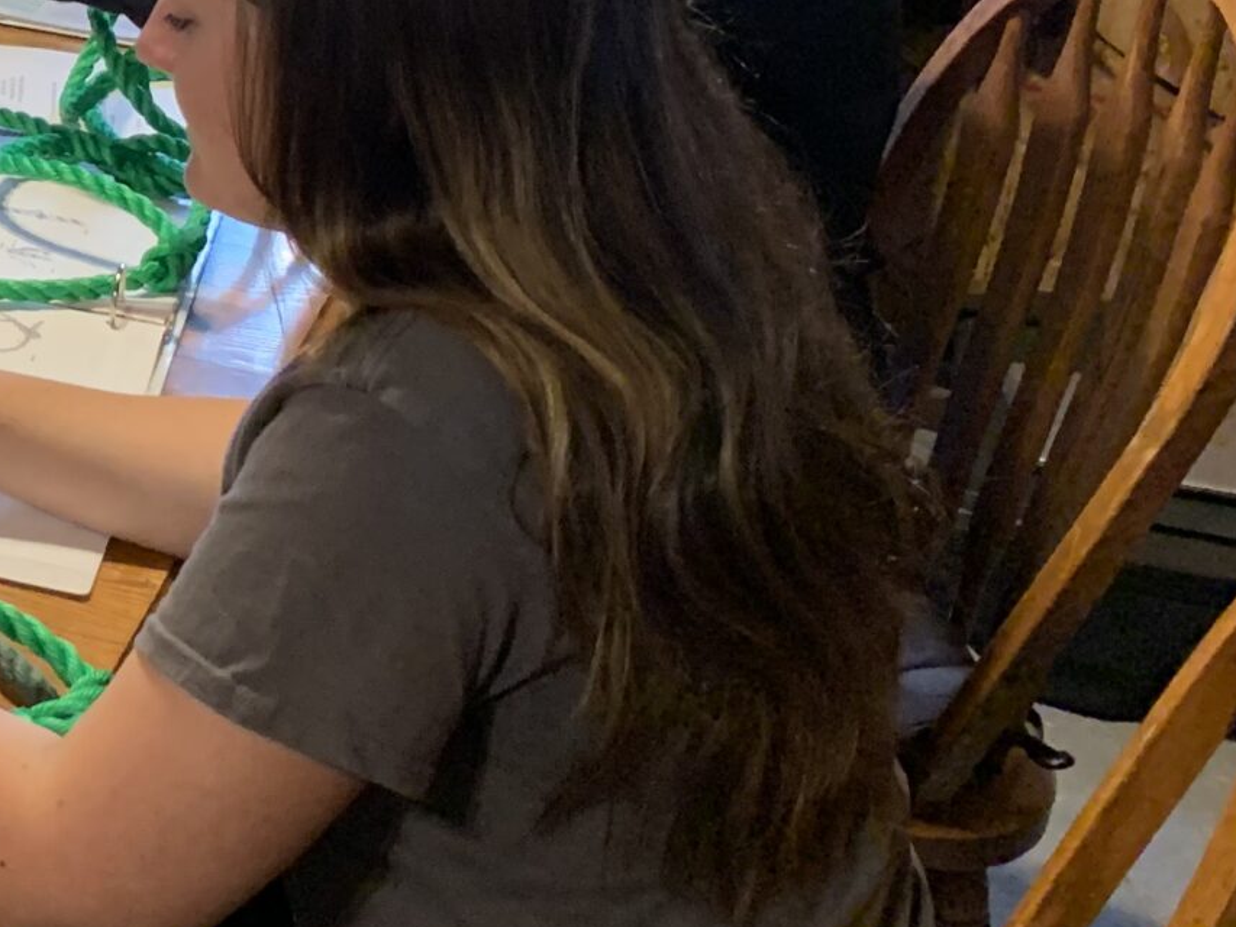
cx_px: -593
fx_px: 2785
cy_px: 67
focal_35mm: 78
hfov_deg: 21.3
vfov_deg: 18.5
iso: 400
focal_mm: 4.25
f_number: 1.8
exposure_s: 1/40
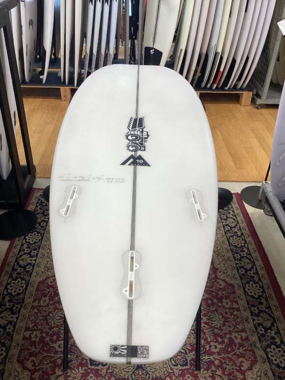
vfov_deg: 56.8
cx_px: 143
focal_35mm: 32
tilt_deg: -36.6
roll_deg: -1.9
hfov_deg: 44.1
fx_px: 351
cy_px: 189
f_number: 2.4
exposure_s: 1/120
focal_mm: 3.3
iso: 100
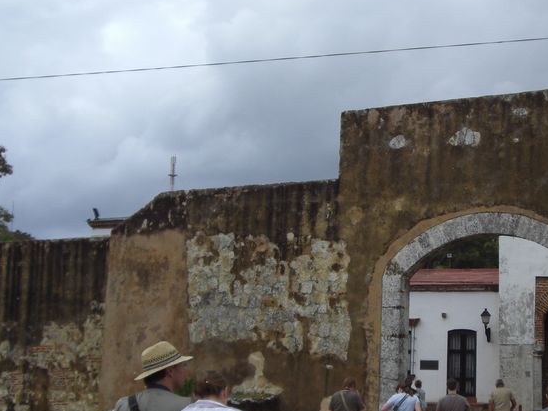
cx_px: 430
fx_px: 1124
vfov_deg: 20.7
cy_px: 226
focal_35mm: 71
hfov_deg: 26.9
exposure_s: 1/250
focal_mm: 6.2
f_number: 8
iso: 64
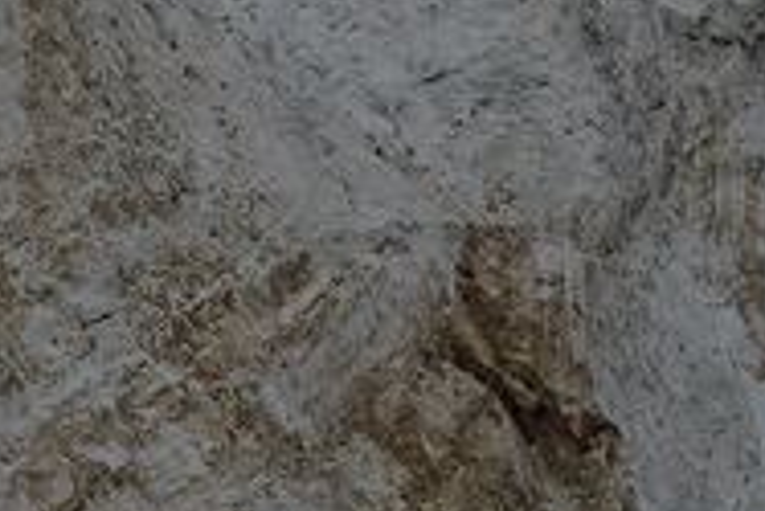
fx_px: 5827
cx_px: 286
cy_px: -133
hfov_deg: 7.5
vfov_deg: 5.0
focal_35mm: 274
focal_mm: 18.21
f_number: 4
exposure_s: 1/800
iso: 100
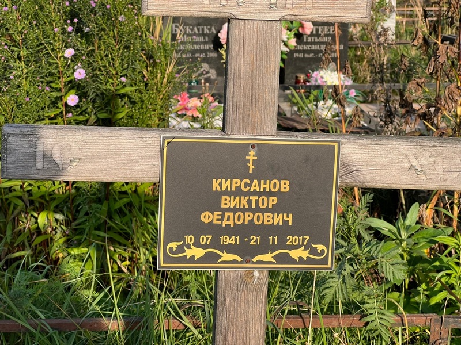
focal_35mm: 77
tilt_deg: -14.6
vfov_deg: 19.1
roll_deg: -1.1
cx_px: 230
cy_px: 172
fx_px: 1025
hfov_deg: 25.3
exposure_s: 1/252
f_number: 2.8
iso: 32
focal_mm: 9
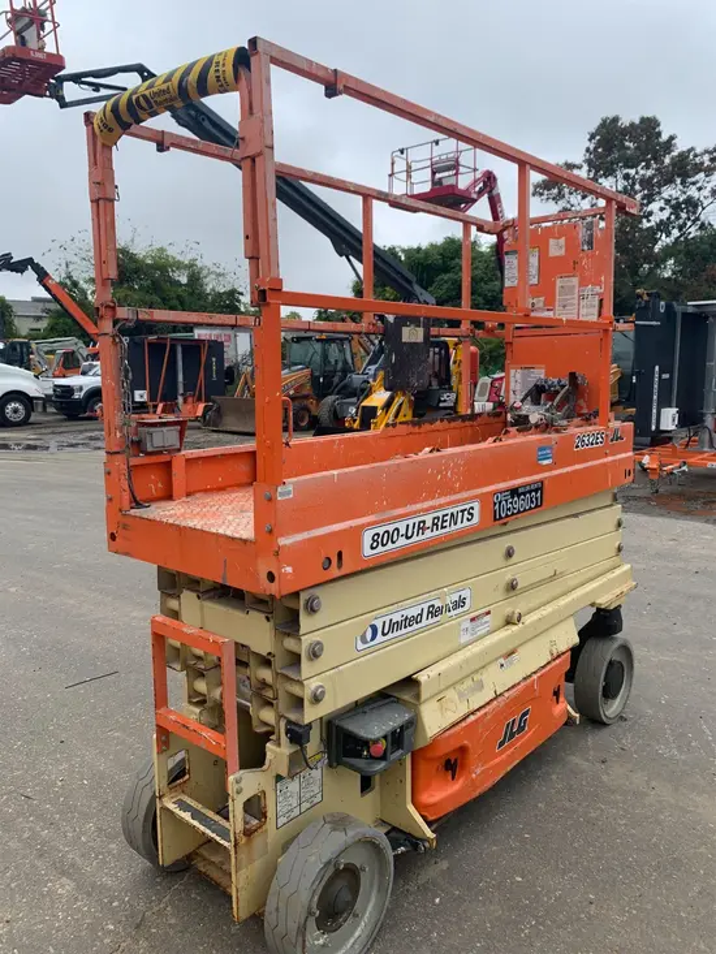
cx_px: 358
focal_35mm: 26
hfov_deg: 53.1
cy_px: 477
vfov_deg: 67.3
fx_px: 717
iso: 25
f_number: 1.8
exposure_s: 1/1021
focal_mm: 4.25
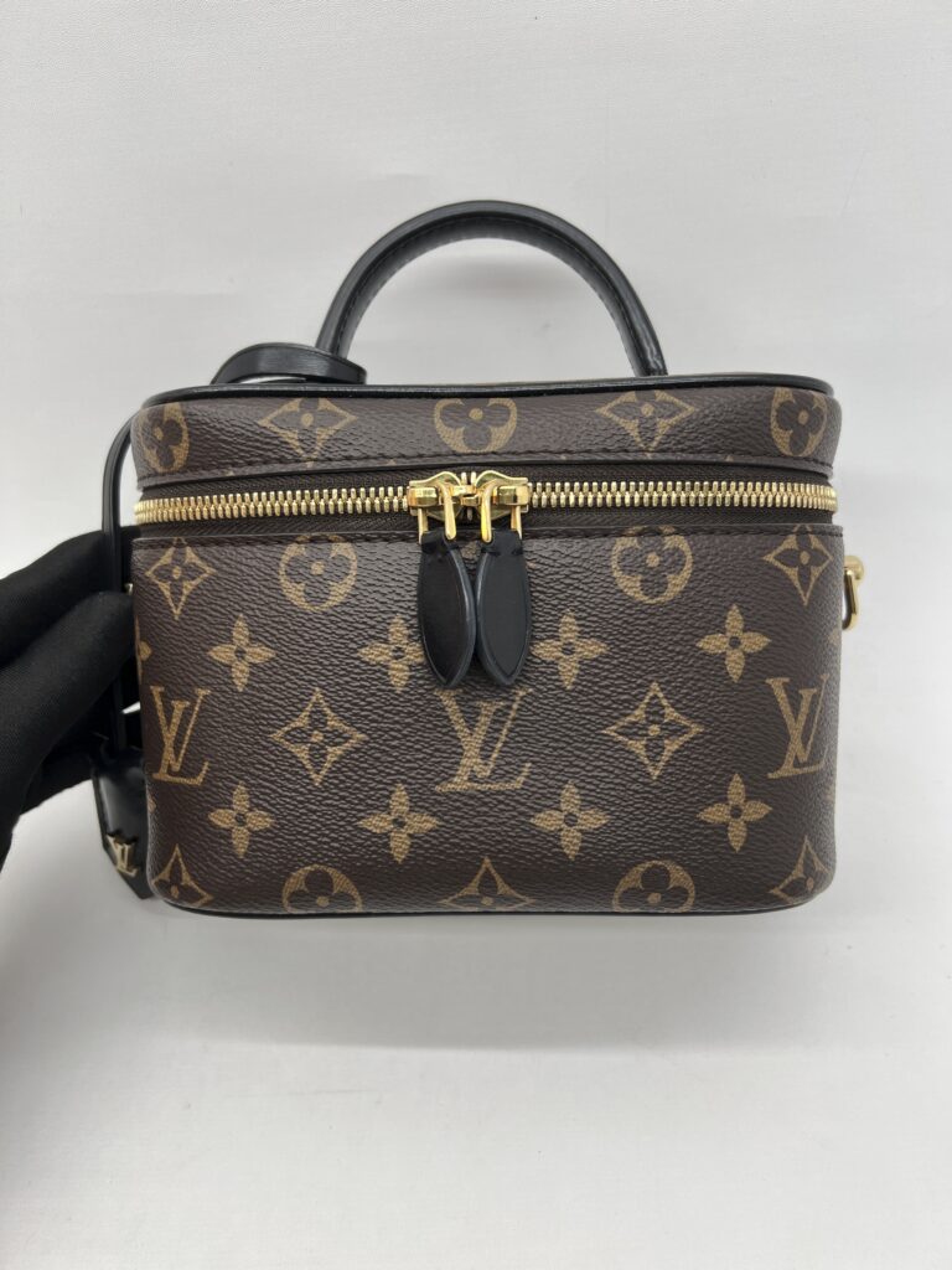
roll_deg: +4.5
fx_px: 953
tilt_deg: -41.5
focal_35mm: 26
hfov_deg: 53.1
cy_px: 635
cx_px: 476
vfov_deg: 67.3
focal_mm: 5.7
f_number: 1.5
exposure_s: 1/100
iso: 32
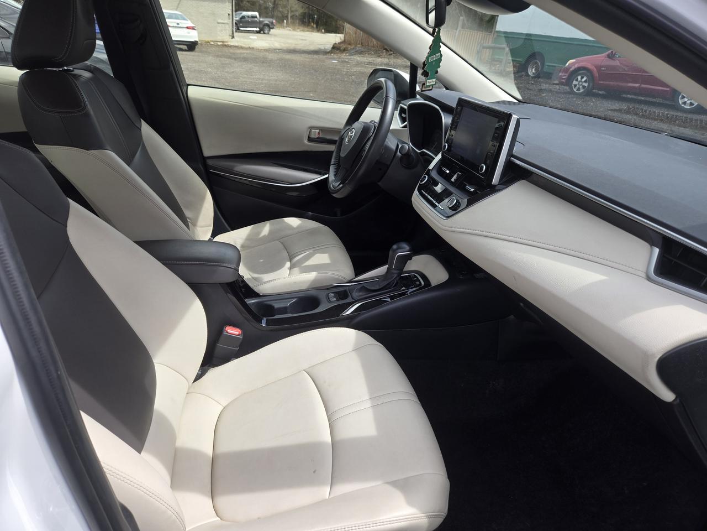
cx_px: 354
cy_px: 266
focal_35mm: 23
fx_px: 470
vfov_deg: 58.9
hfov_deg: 73.9
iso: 25
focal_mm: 5.4
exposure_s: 1/395
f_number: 1.8
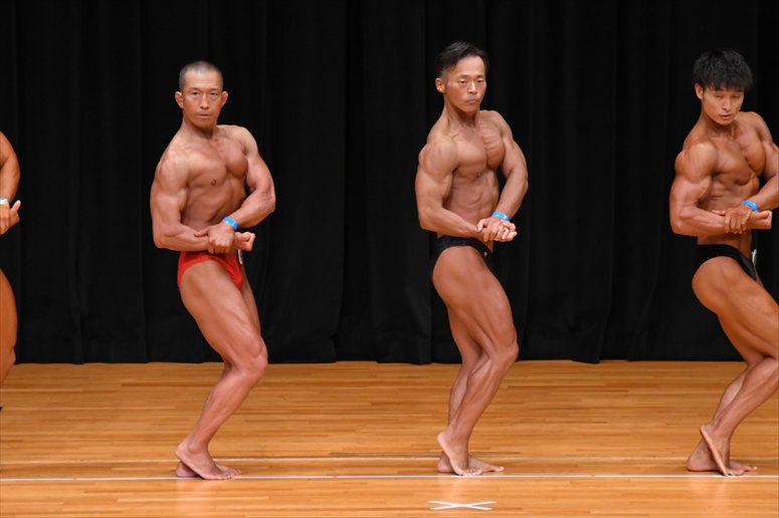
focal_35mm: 285
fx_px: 6164
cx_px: 390
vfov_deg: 4.8
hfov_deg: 7.2
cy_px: 259
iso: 3200
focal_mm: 190
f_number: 5.6
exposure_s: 1/400
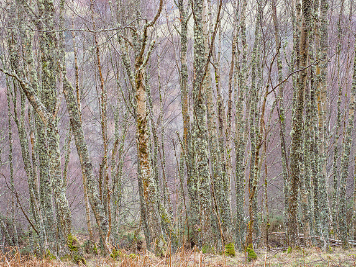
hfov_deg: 24.1
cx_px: 176
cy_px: 133
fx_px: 833
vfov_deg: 18.2
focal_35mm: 81
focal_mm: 40
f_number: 5.6
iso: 200
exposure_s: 1/50
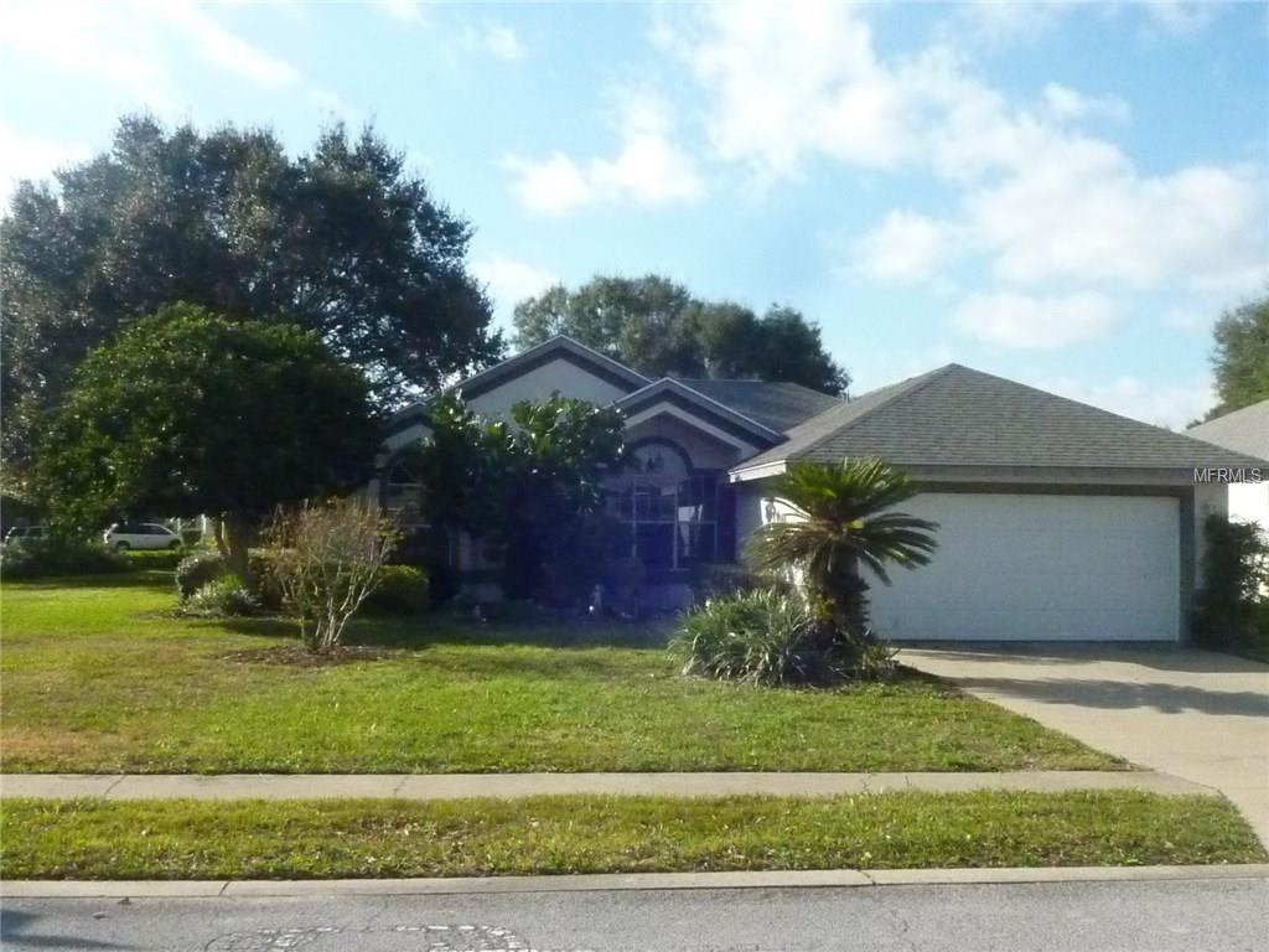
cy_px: 476
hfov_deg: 51.4
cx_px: 634
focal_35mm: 36
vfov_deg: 39.7
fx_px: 1320
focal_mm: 4.1
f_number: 6.3
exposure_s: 1/1600
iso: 800
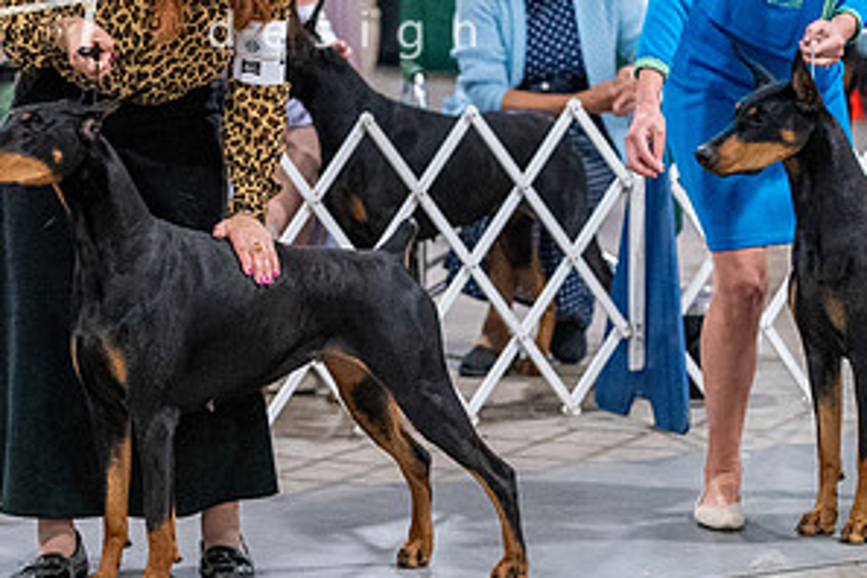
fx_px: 4937
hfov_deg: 10.0
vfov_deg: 6.7
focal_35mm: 205
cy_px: 121
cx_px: 114
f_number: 3.2
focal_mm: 105
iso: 6400
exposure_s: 1/320
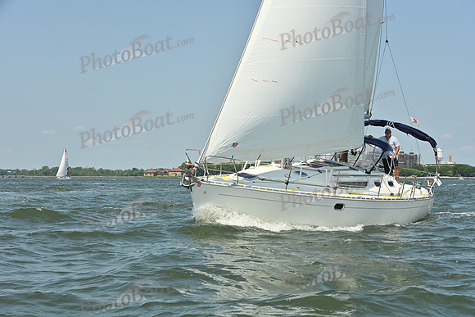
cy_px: 158
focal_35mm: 70
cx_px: 238
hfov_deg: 28.8
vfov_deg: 19.5
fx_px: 924
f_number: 9
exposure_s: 1/1250
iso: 320
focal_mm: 70
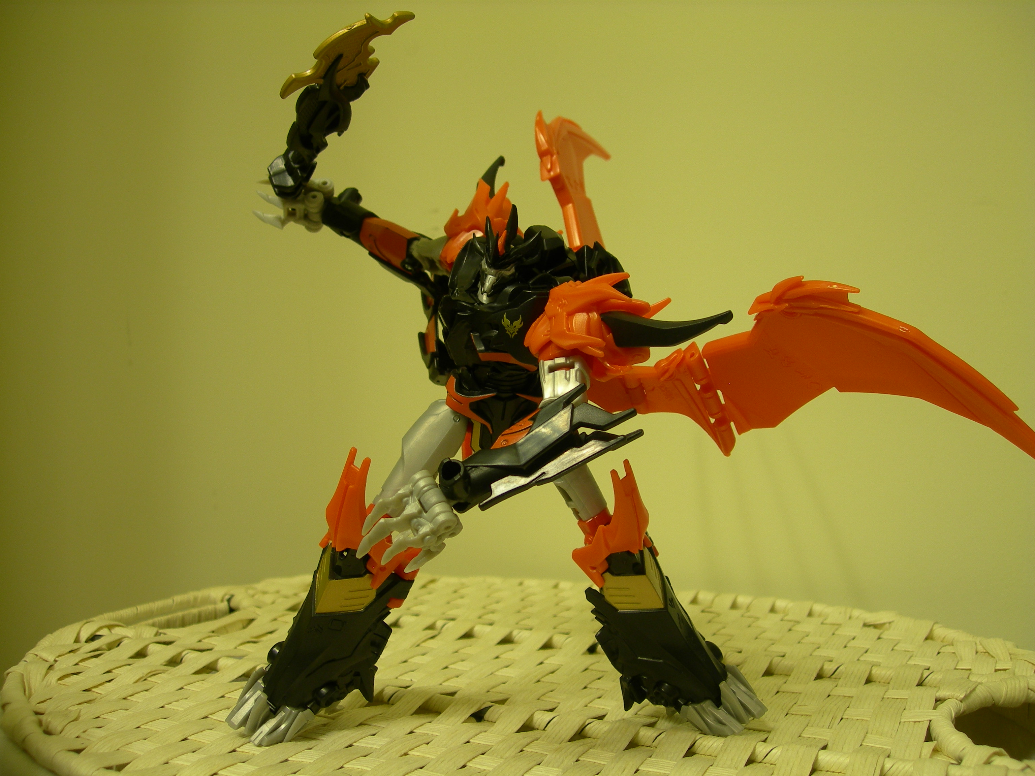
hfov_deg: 49.0
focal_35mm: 38
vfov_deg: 37.7
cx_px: 518
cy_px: 388
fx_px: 1136
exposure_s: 1/8.4
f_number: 2.8
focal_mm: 7.8
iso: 50
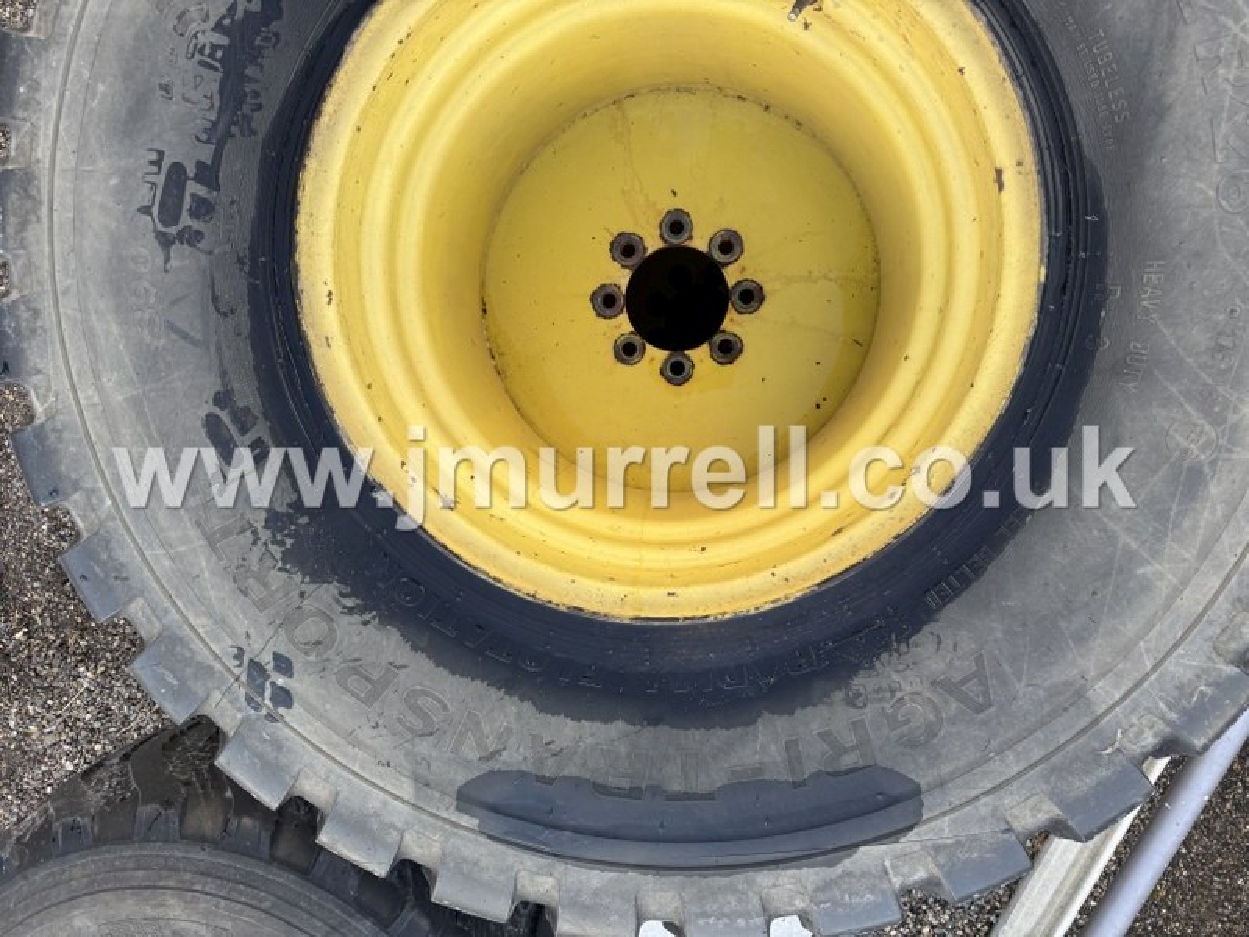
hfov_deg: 71.6
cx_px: 624
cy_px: 468
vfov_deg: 56.8
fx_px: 866
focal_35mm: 24
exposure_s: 1/514
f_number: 1.78
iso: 80
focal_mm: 6.76
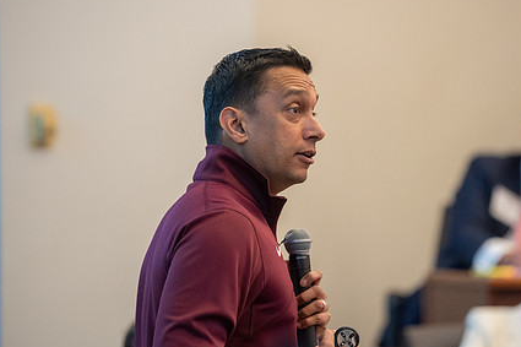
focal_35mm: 232
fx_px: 3356
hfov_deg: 8.9
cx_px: 305
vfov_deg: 5.9
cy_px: 161
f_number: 2.8
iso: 2000
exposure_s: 1/125
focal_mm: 170
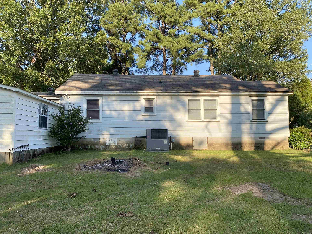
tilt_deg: +4.1
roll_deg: -0.6
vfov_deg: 53.1
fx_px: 234
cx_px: 156
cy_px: 117
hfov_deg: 67.3
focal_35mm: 26
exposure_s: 1/827
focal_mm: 4.25
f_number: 1.8
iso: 32
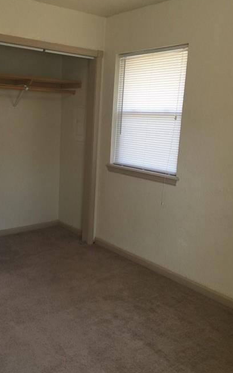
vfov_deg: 54.0
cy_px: 192
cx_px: 78
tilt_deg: -11.3
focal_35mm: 36
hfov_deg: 35.0
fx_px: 366
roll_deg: -3.9
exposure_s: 1/30
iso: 32
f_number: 2.2
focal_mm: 4.15
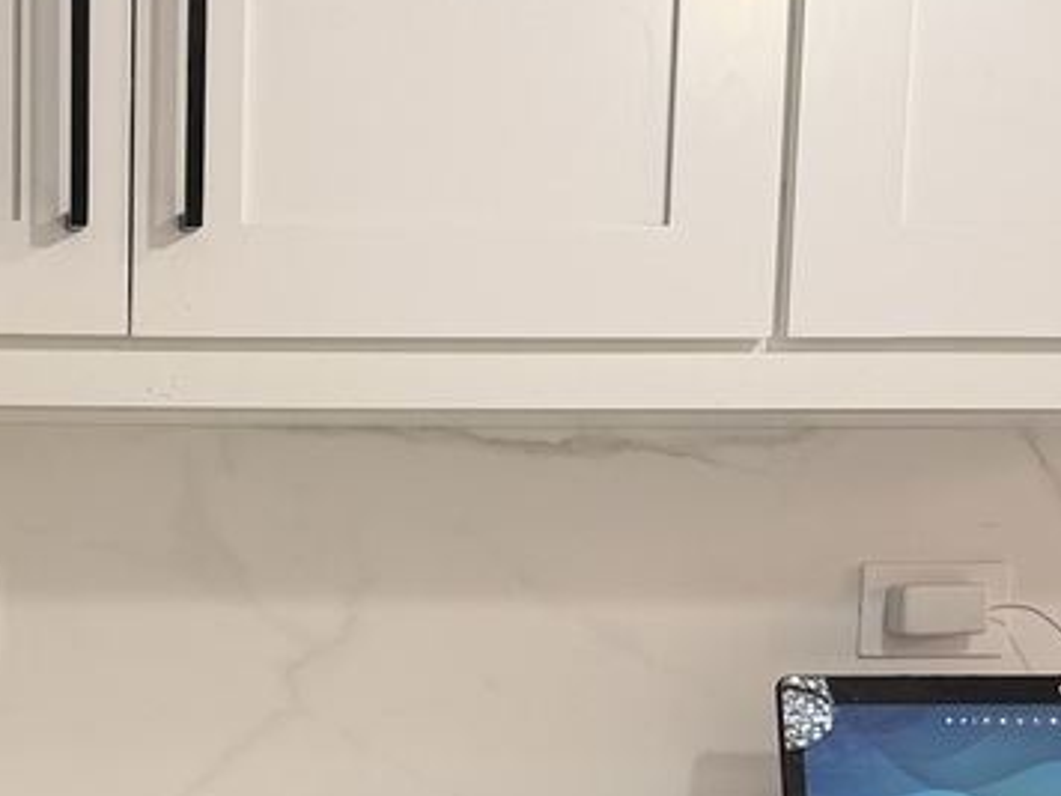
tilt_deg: -8.3
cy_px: 948
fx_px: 2973
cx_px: 24
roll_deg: -0.7
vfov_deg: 14.8
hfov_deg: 19.7
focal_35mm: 97
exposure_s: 1/60
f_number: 1.78
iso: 125
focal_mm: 6.76
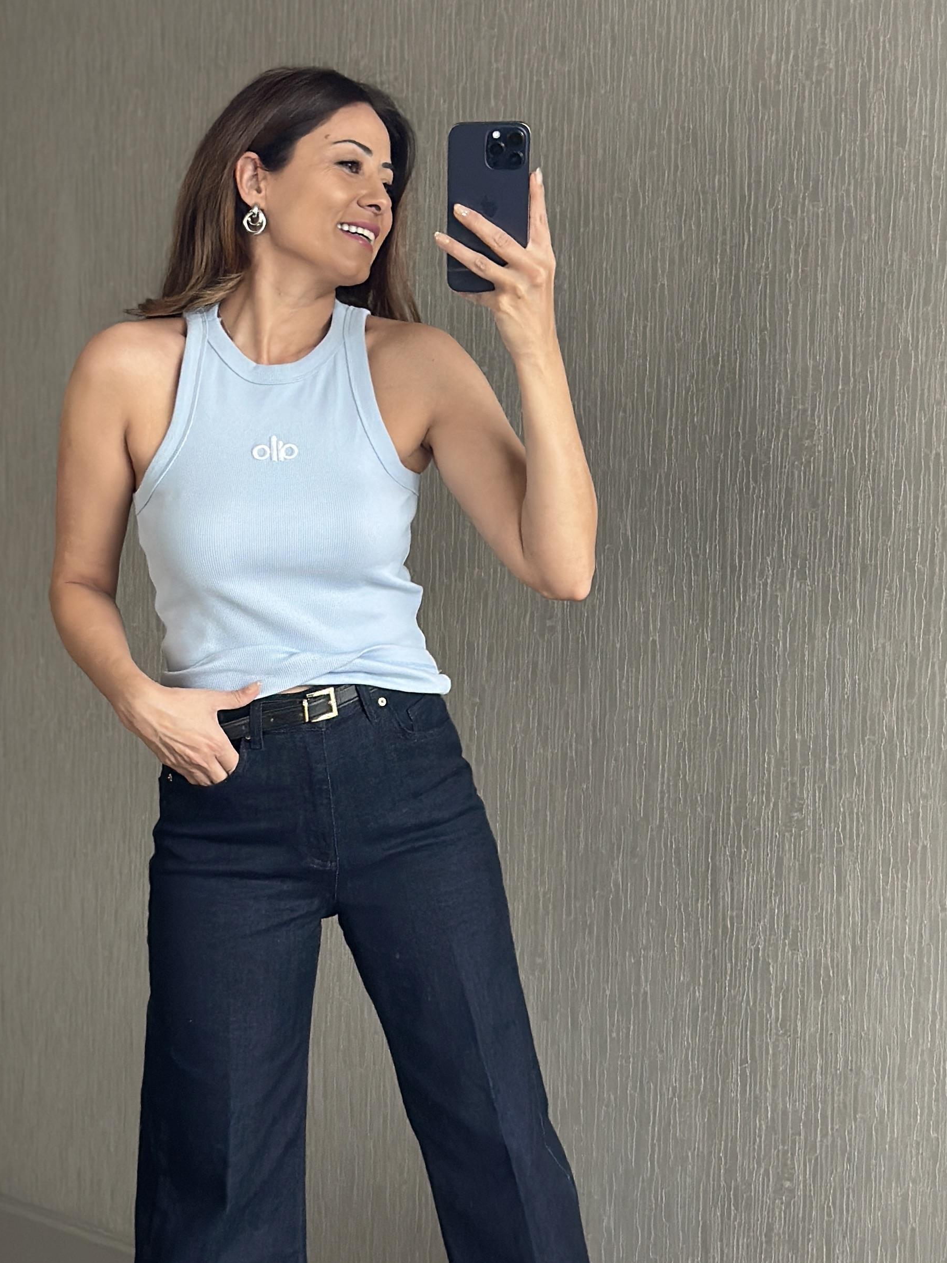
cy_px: 793
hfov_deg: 18.4
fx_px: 2918
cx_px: 327
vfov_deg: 24.3
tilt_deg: -18.2
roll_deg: +1.0
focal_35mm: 80
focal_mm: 6.86
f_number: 1.78
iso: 250
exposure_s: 1/60
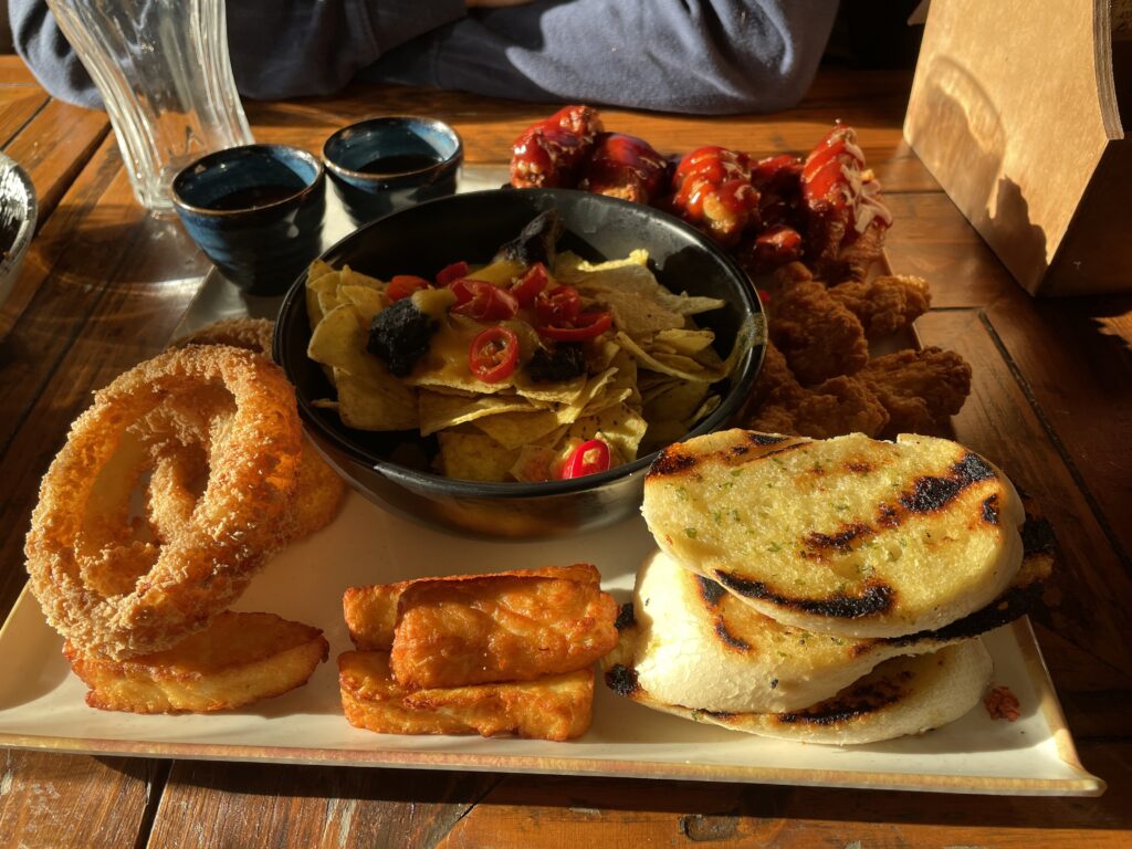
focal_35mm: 26
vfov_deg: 53.1
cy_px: 424
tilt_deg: -45.2
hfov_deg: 67.3
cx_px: 566
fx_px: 850
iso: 32
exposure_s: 1/515
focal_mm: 4.2
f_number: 1.6
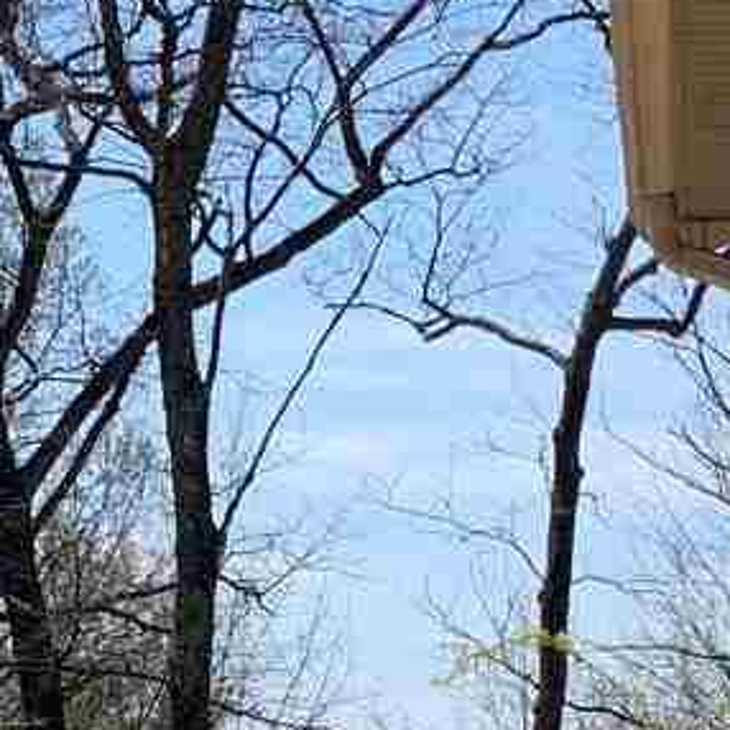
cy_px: 972
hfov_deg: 10.7
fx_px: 3865
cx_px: -61
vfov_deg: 10.5
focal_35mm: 162
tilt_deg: -1.1
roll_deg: -1.5
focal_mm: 4.25
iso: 25
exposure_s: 1/1845
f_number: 1.8
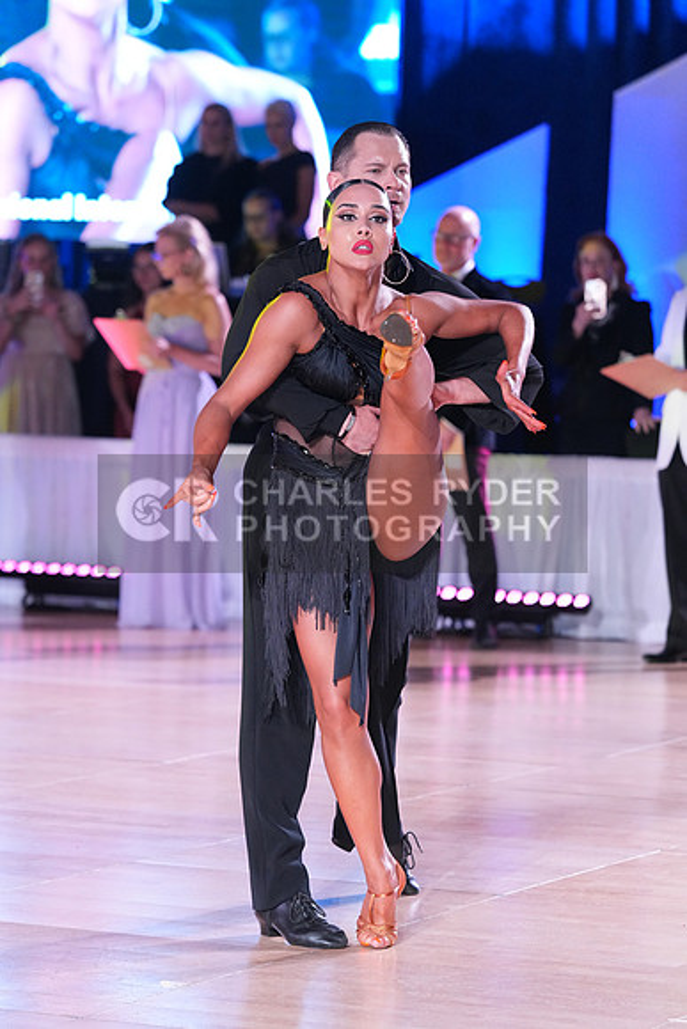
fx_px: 4262
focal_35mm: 149
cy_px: 514
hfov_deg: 9.2
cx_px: 344
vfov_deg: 13.8
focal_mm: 149
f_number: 4
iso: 4000
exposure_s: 1/200
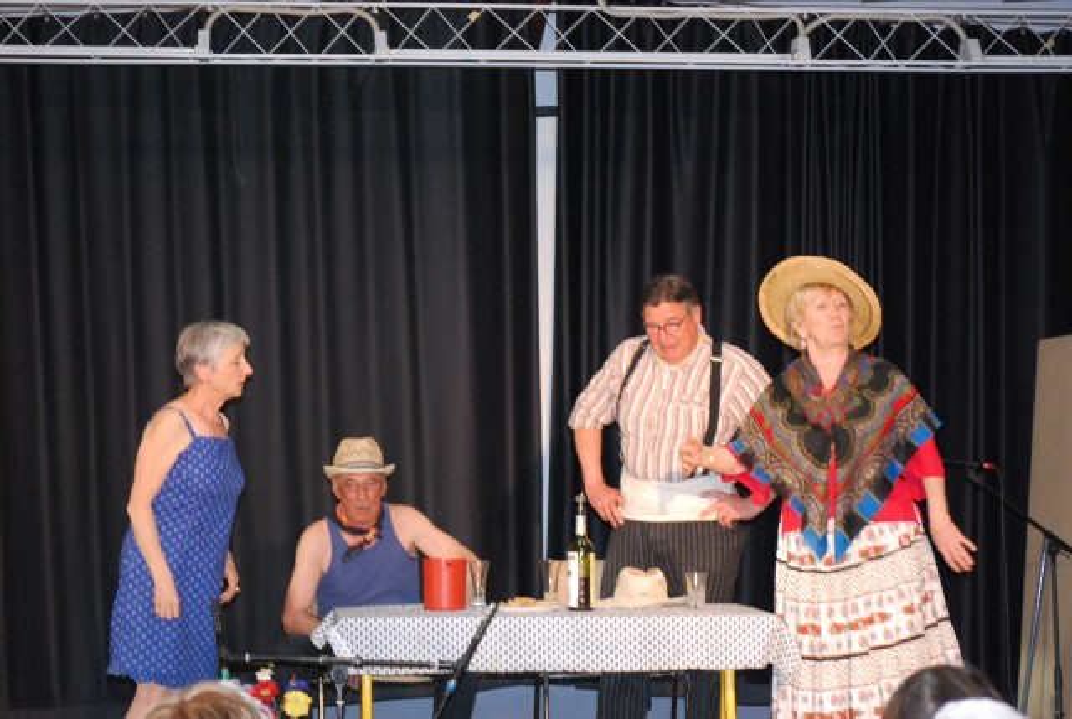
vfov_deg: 13.9
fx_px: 2953
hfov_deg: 20.6
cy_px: 360
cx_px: 536
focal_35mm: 99
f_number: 4.2
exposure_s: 1/60
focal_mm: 66
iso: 1600
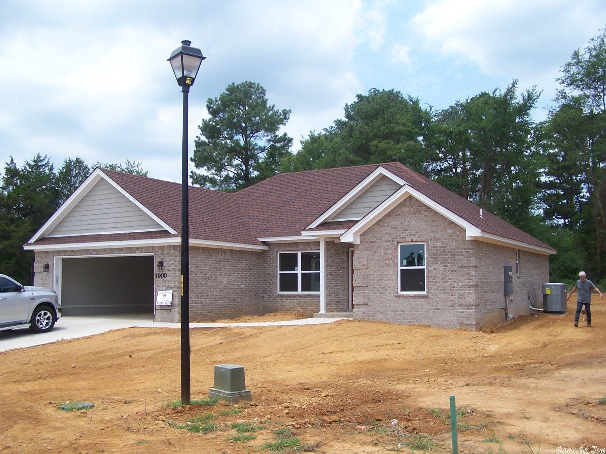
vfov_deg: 37.7
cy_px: 227
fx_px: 665
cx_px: 303
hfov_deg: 49.0
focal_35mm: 38
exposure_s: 1/1000
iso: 80
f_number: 2.8
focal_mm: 6.3
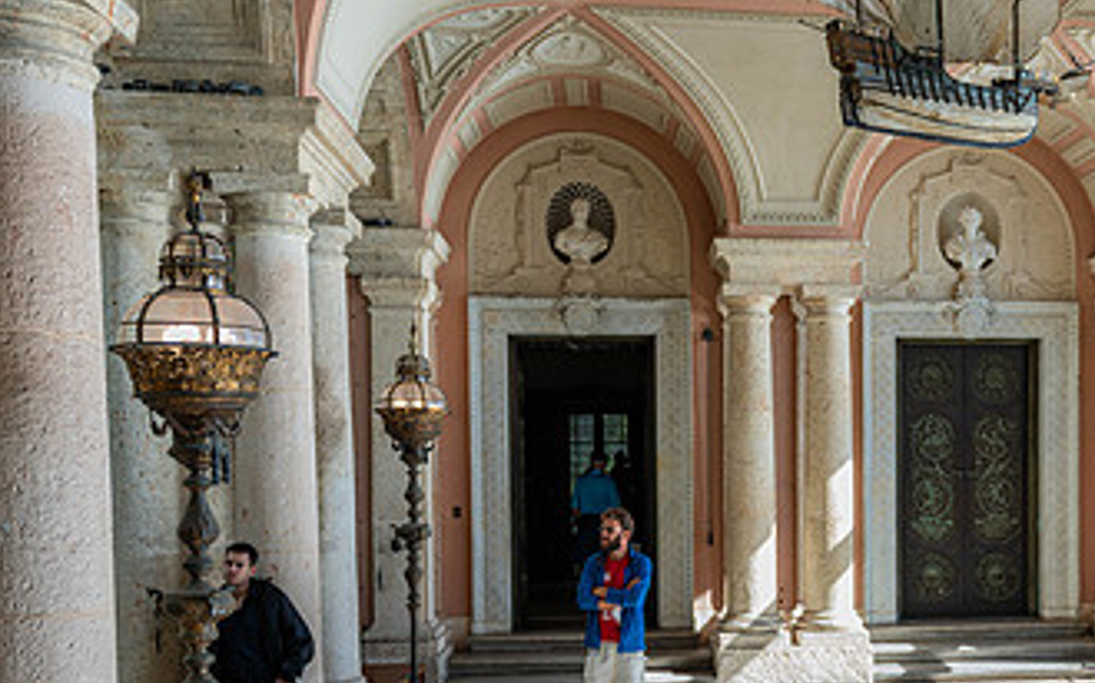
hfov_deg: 44.9
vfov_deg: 29.4
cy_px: 509
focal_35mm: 43
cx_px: 800
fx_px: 1283
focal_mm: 24
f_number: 2.8
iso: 64
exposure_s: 1/160
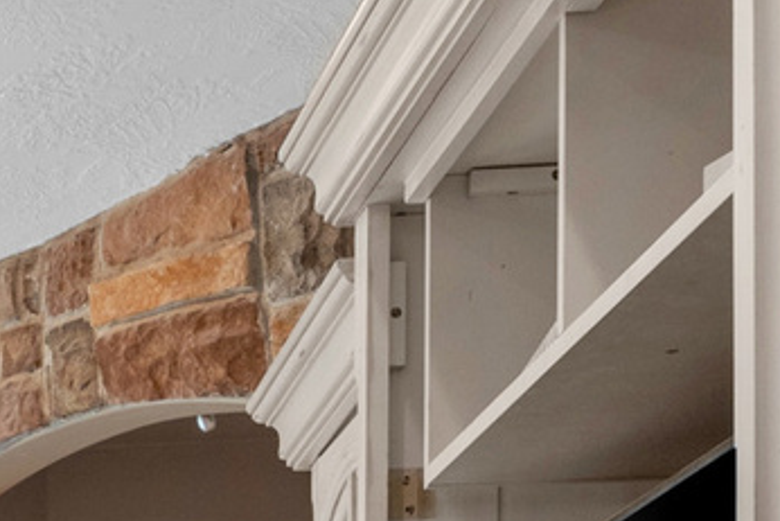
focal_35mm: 142
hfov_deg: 11.7
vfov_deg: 8.8
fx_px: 3078
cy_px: 1244
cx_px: -1120
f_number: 8
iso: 500
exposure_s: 1/5
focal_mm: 24
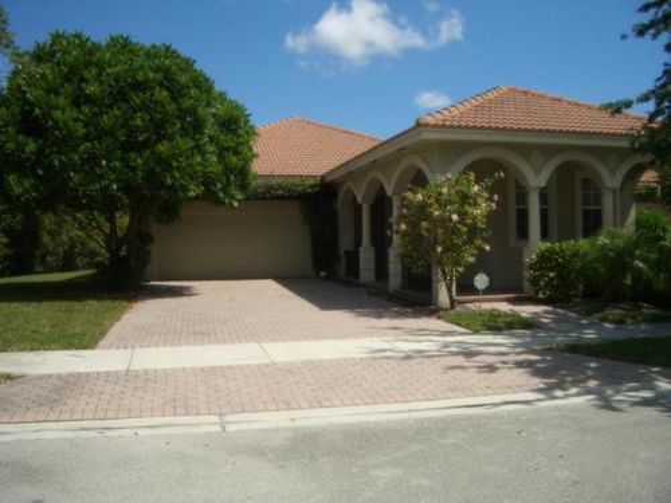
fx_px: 678
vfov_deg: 40.7
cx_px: 336
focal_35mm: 35
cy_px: 252
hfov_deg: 52.6
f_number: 4.3
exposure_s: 1/1600
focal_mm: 5.8
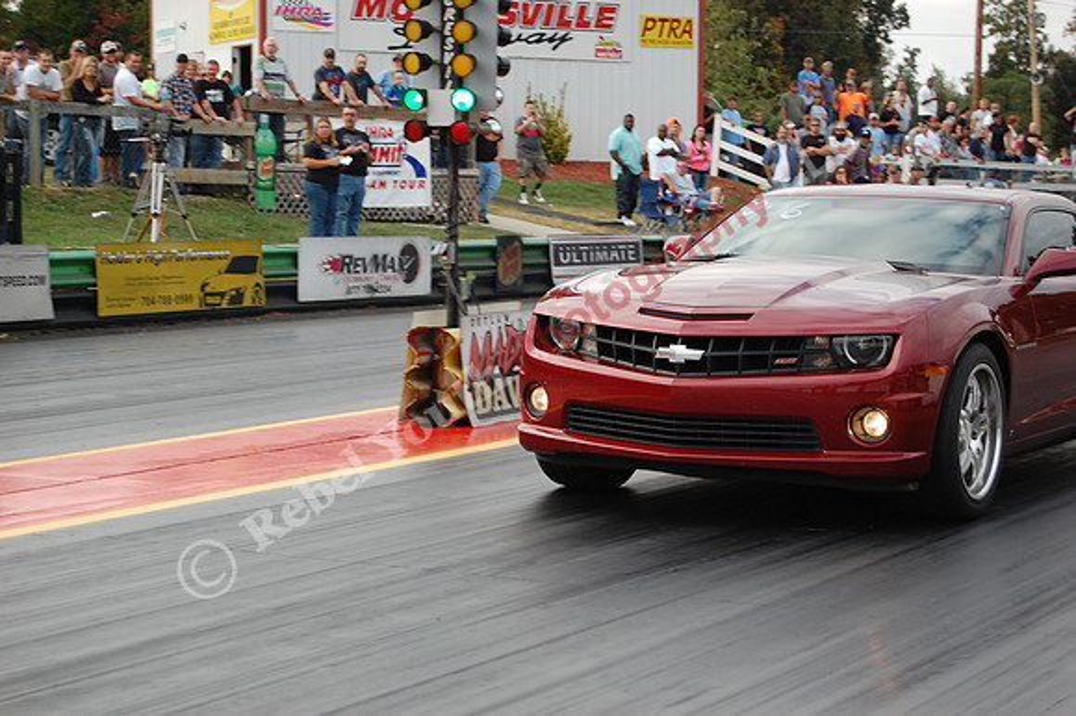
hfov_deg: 24.6
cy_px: 358
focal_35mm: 82
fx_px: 2464
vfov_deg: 16.5
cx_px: 538
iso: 560
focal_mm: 55
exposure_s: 1/500
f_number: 5.6
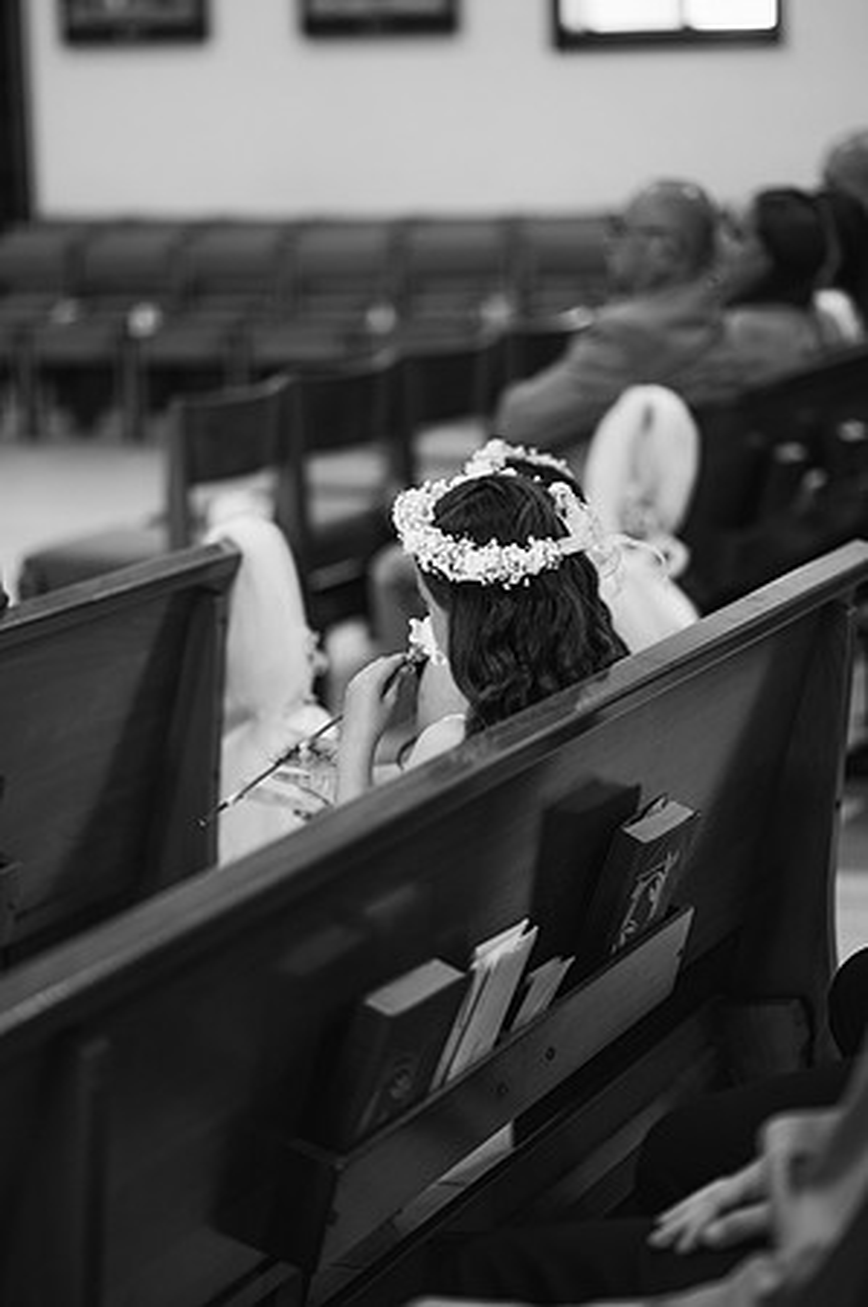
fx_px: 3081
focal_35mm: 85
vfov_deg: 23.9
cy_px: 654
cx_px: 434
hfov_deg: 16.0
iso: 250
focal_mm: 85
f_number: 1.8
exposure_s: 1/125
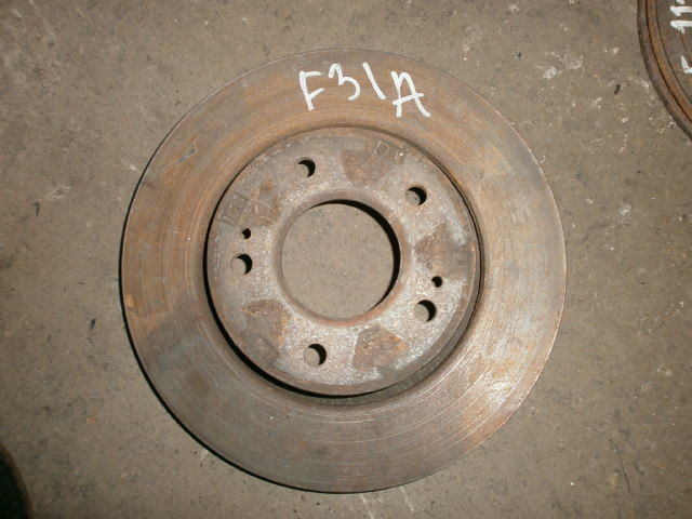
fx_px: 540
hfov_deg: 65.3
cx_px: 346
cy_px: 260
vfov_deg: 51.4
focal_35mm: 27
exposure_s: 1/30
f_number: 2.9
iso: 125
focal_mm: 4.8
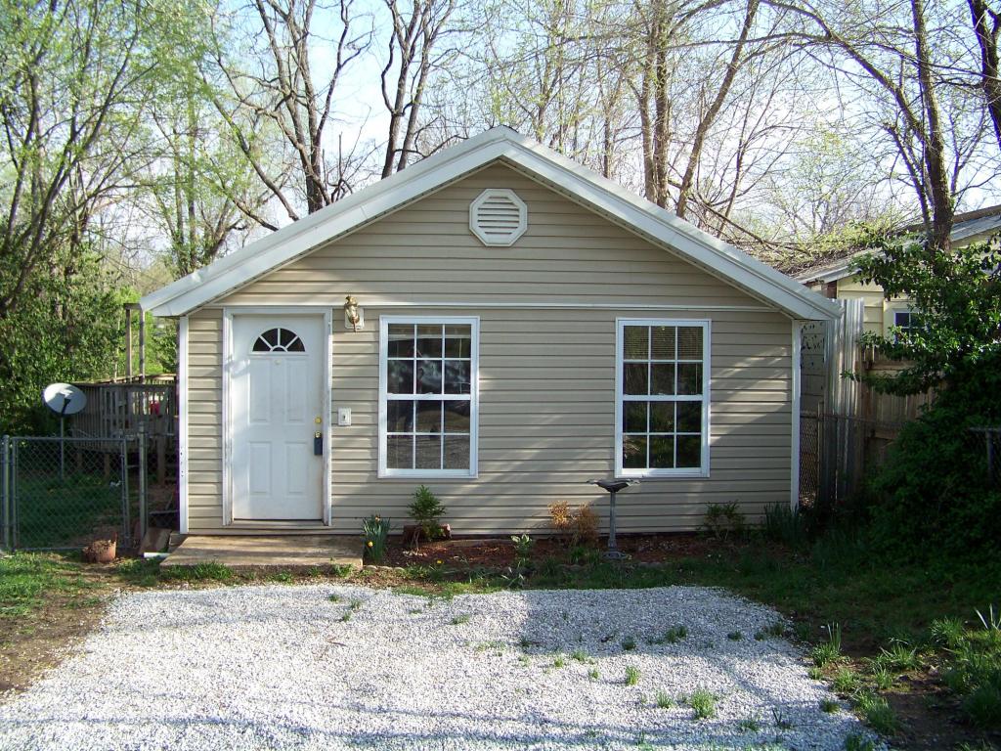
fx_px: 1041
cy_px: 376
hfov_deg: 51.4
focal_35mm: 36
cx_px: 500
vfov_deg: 39.7
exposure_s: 1/250
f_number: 2.8
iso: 64
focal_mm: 5.85
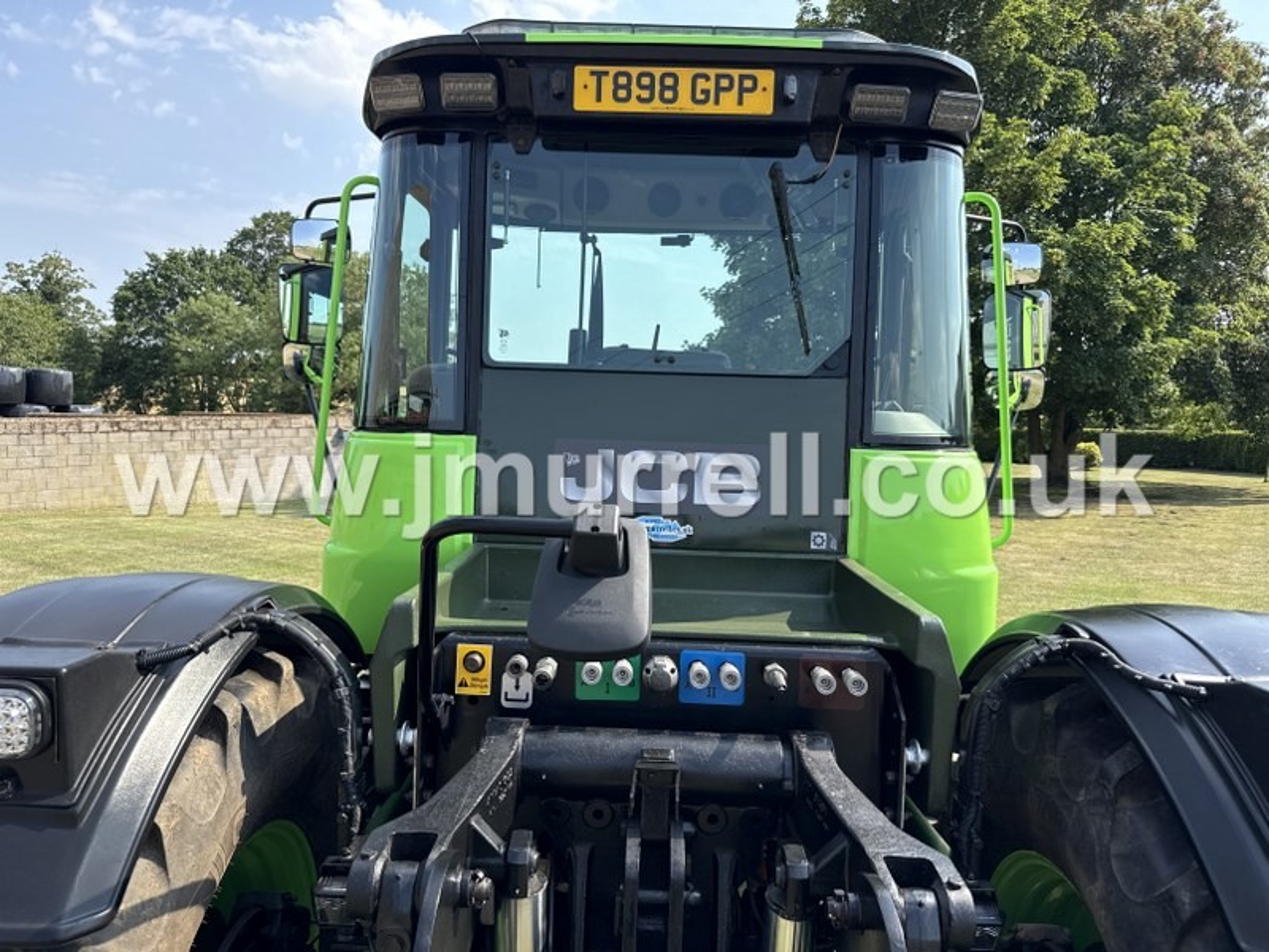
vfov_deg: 56.8
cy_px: 476
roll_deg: -1.1
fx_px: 880
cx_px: 634
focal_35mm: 24
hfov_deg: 71.6
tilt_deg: -4.4
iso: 80
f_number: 1.78
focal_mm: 6.76
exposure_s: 1/2053
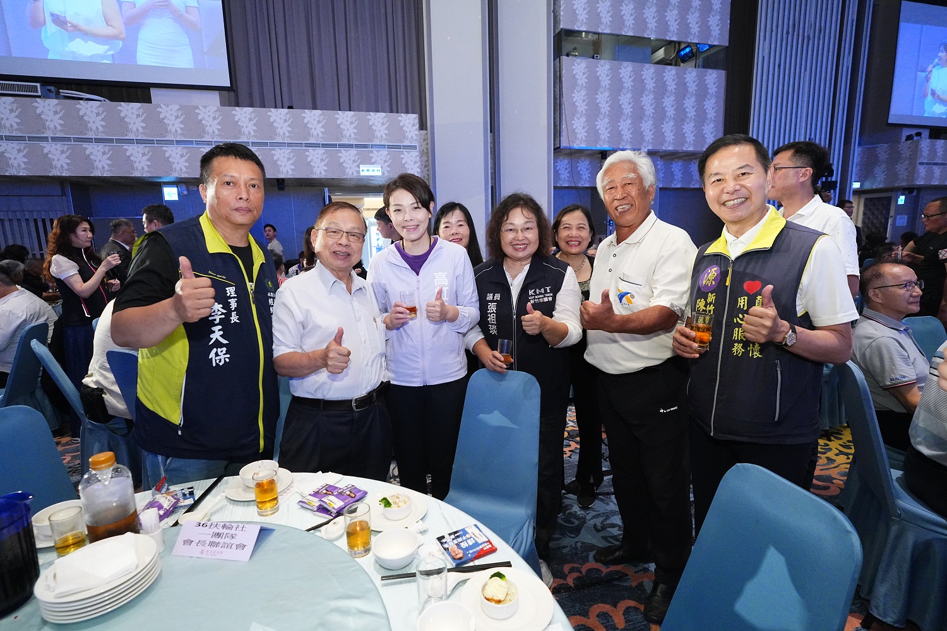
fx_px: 473
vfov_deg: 67.4
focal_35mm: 18
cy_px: 316
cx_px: 474
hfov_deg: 90.0
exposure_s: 1/250
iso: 6400
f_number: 5.6
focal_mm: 18
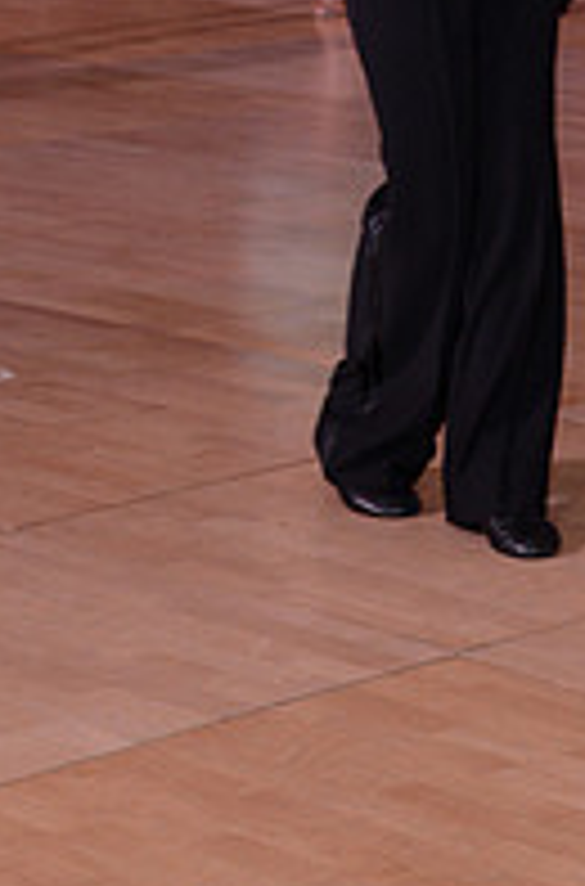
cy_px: -297
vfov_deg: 11.0
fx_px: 4492
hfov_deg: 7.4
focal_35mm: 183
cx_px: 781
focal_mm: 62
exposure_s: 1/250
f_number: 6.3
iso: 1600
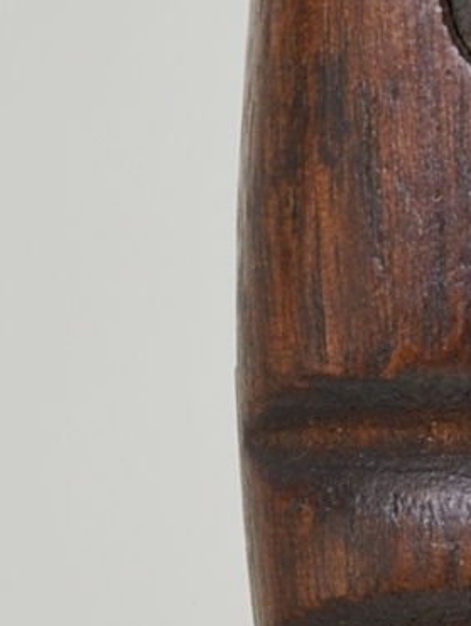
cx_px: 579
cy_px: 498
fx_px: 16430
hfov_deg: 1.6
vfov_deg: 2.2
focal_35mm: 907
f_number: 5.6
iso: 400
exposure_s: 1/250
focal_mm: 95
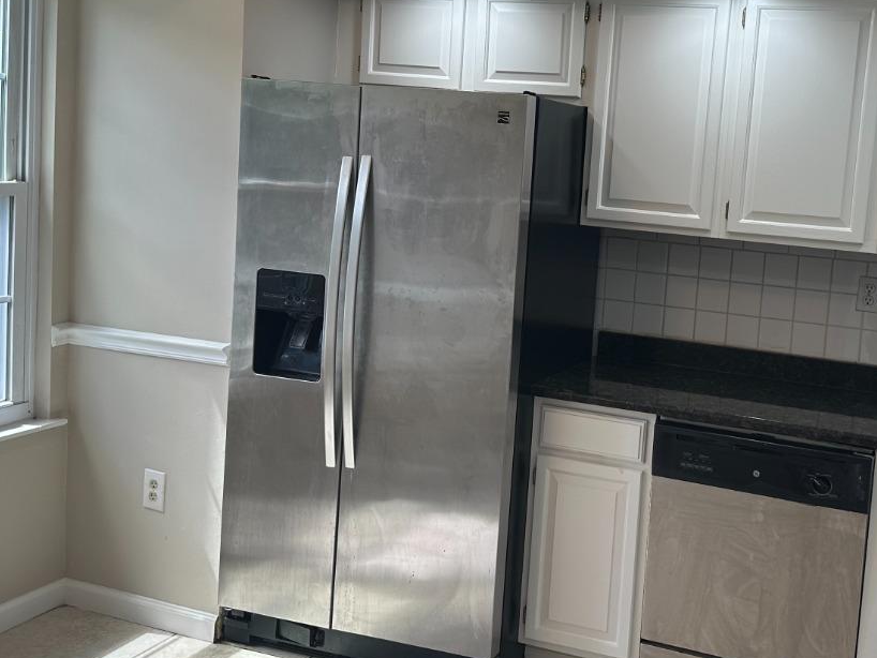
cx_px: 597
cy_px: 264
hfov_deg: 42.3
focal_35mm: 44
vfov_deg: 32.8
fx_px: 1115
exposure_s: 1/242
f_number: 1.78
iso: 64
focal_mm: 6.86
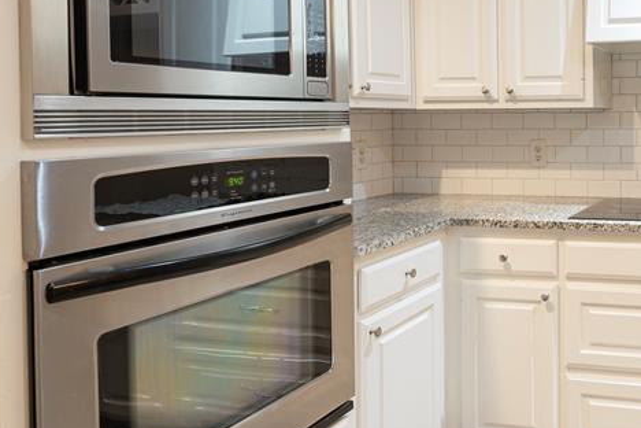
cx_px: 636
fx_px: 623
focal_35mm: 35
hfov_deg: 46.1
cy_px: 123
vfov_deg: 37.2
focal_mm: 16
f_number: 7.1
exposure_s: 1/2
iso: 100
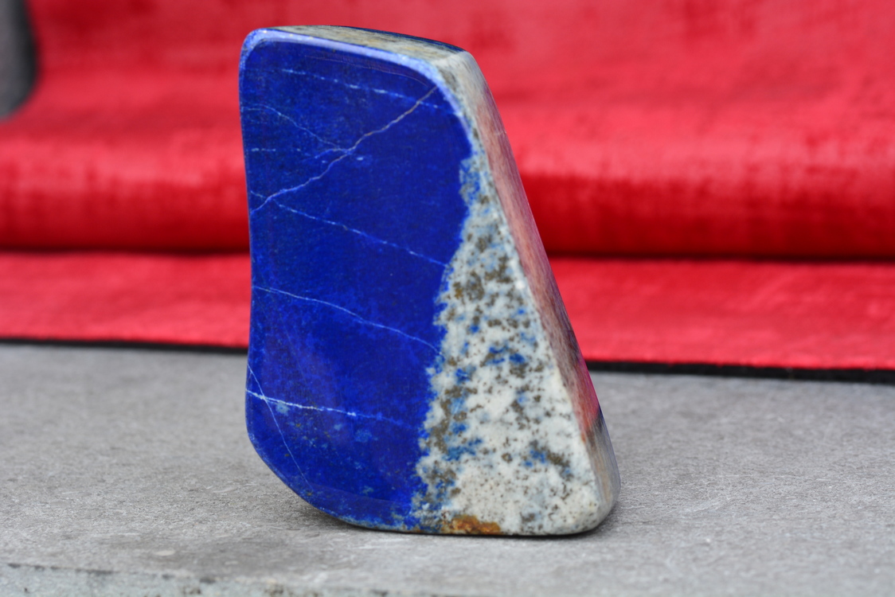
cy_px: 298
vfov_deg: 8.7
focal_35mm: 158
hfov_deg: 13.0
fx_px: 3916
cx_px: 448
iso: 200
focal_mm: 105
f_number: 10
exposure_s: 1/60
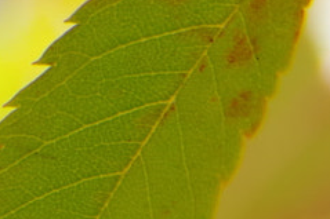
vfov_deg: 2.6
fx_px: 4846
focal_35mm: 529
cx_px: -621
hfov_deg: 3.8
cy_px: -442
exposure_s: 1/160
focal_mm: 53
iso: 200
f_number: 5.6
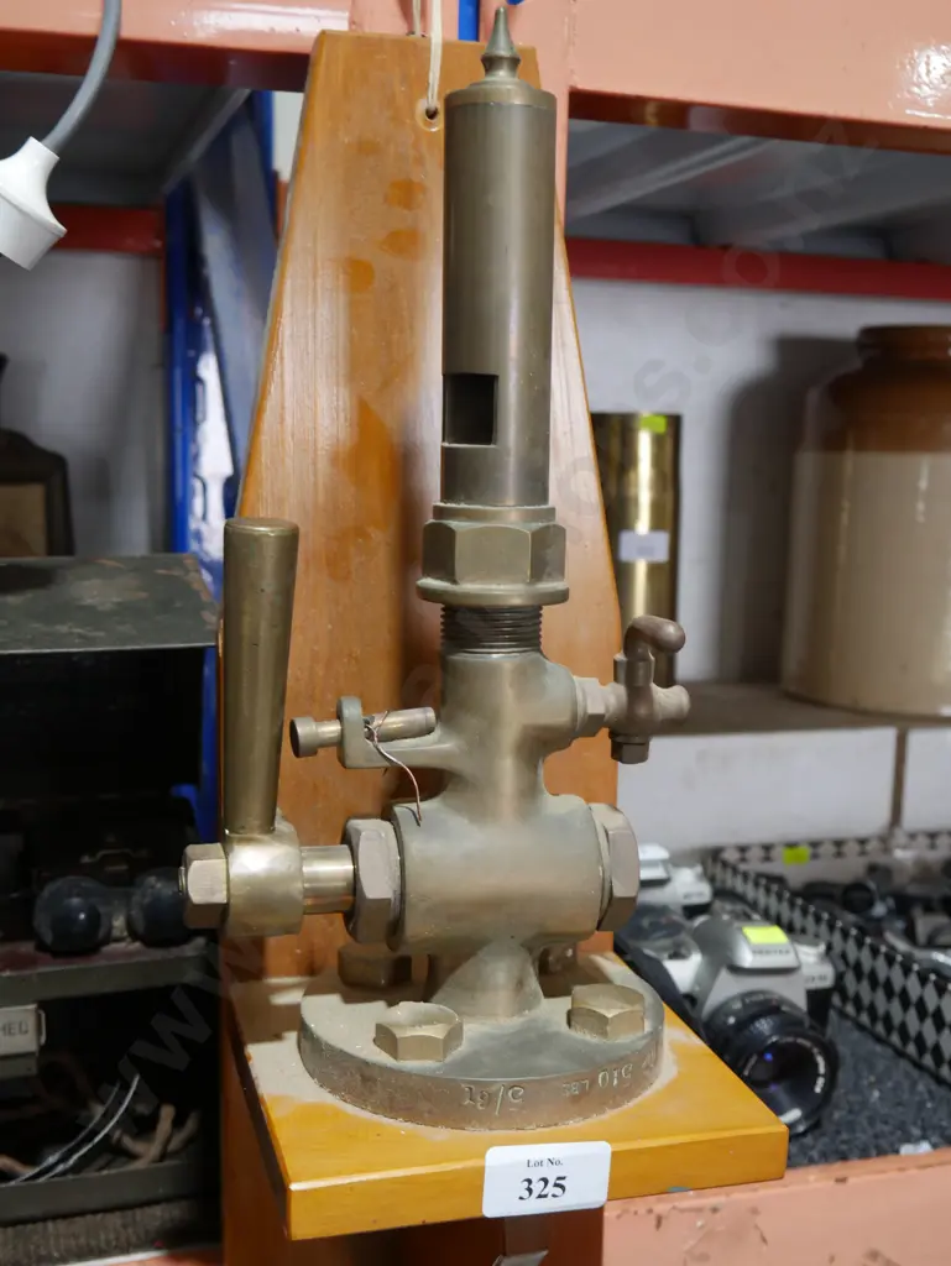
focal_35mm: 40
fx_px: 1464
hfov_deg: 36.0
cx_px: 476
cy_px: 633
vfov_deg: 46.8
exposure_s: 1/60
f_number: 4.5
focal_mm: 20
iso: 500
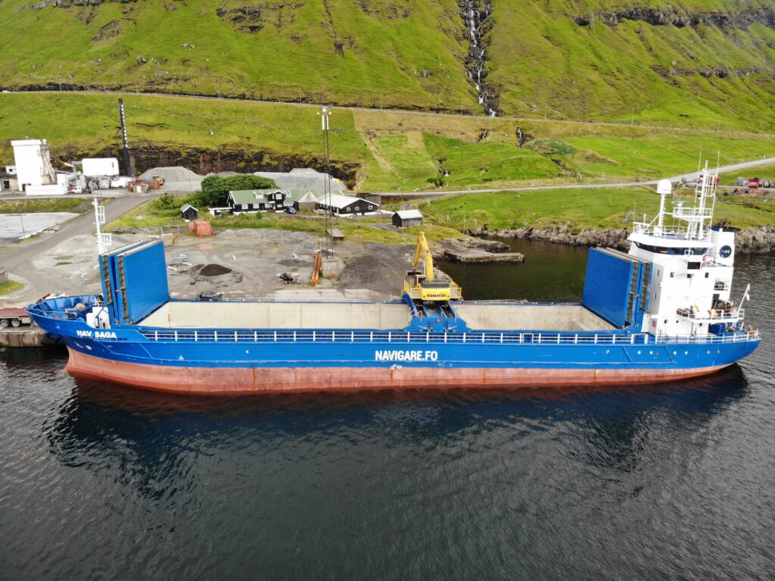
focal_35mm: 24
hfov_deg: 71.6
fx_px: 537
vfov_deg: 56.8
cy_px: 290
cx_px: 388
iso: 100
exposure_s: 1/117
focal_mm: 4.5
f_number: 2.8
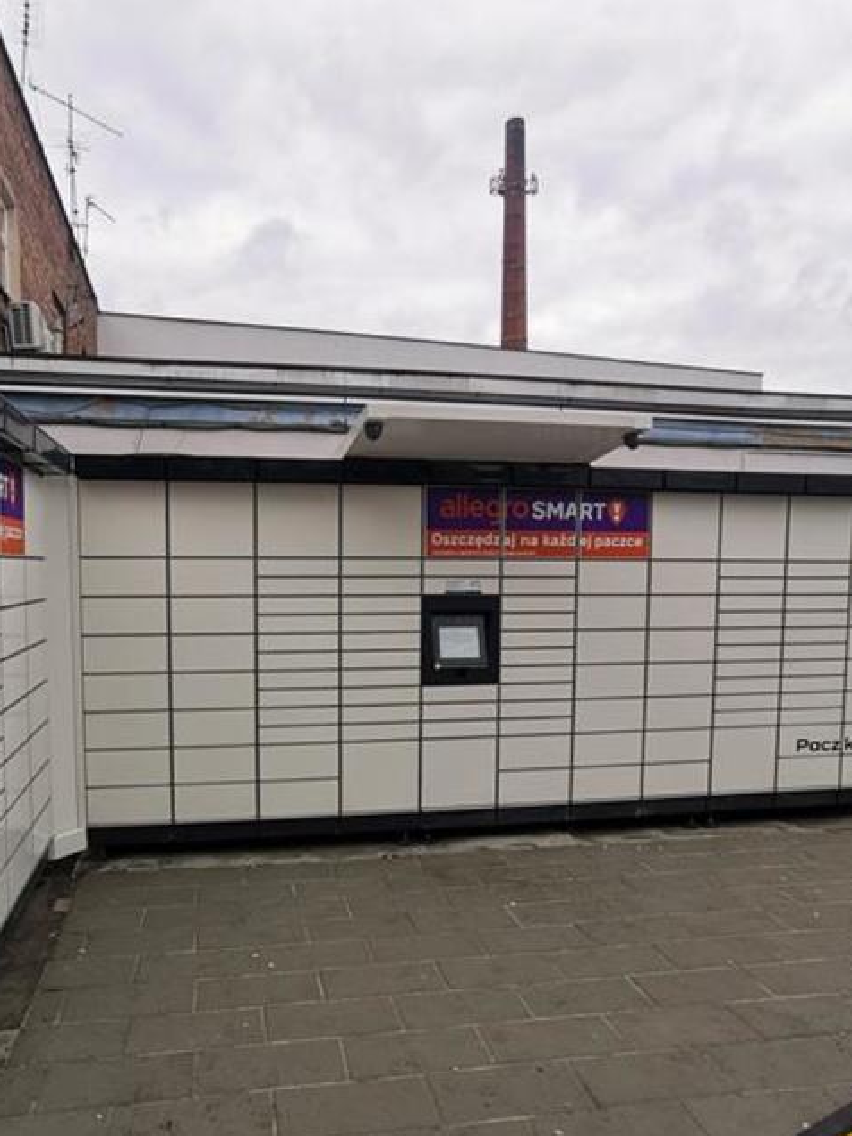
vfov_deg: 69.2
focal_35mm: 25
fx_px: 821
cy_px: 631
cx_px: 360
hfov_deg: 54.6
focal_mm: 2.26
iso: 50
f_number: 2.2
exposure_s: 1/152
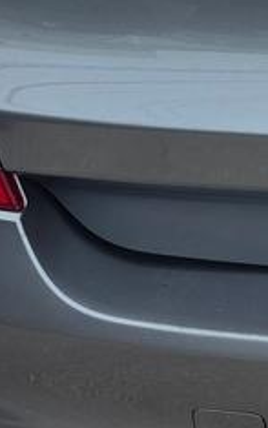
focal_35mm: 133
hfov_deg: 8.4
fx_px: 1553
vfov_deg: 14.9
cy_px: -153
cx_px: 784
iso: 80
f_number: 1.7
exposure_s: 1/3891
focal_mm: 6.3
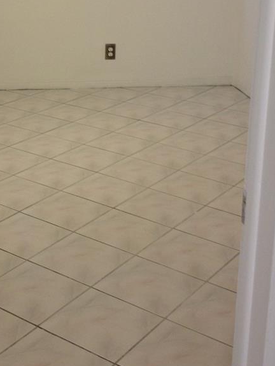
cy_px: 73
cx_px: 46
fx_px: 772
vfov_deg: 26.2
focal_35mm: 73
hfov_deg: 19.9
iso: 50
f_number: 2.4
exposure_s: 1/24
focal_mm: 4.28
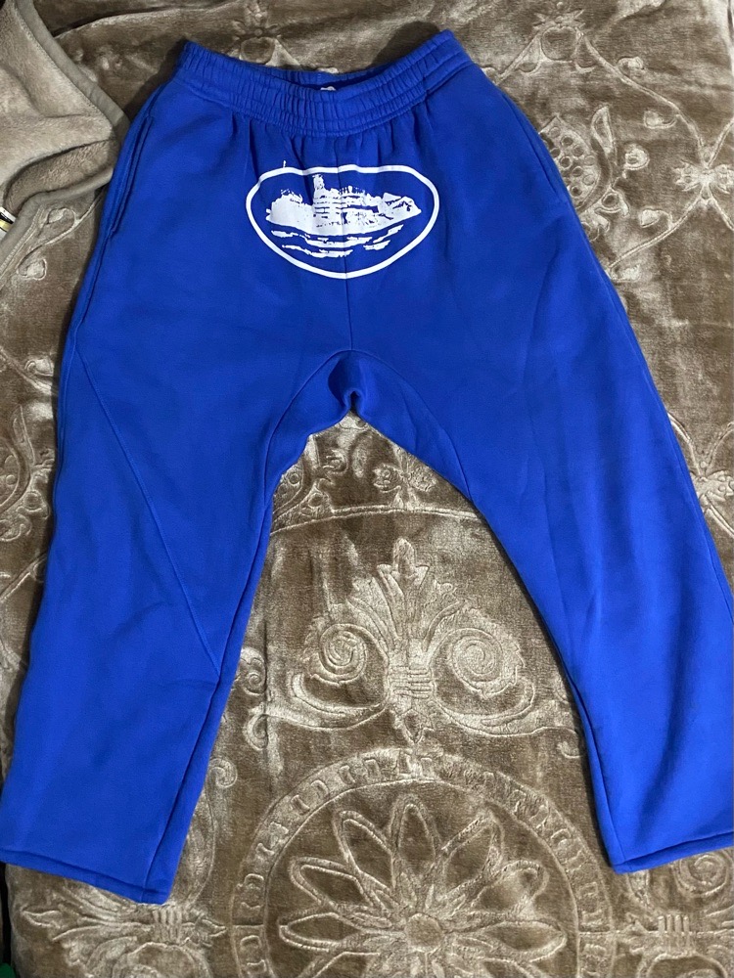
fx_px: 735
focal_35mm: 26
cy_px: 489
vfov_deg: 67.3
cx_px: 367
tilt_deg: -86.3
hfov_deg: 53.1
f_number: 1.8
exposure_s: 1/30
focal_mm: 4.25
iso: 640
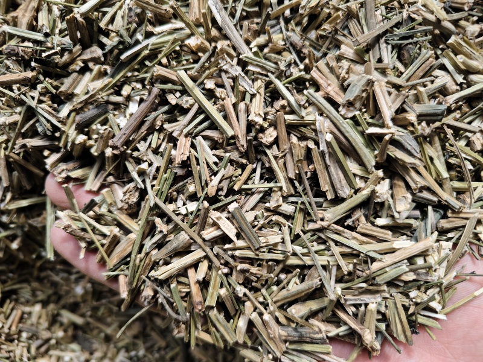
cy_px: 181
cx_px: 242
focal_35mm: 23
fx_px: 321
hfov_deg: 73.9
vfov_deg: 58.9
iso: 332
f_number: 1.88
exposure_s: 1/1280
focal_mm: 5.56
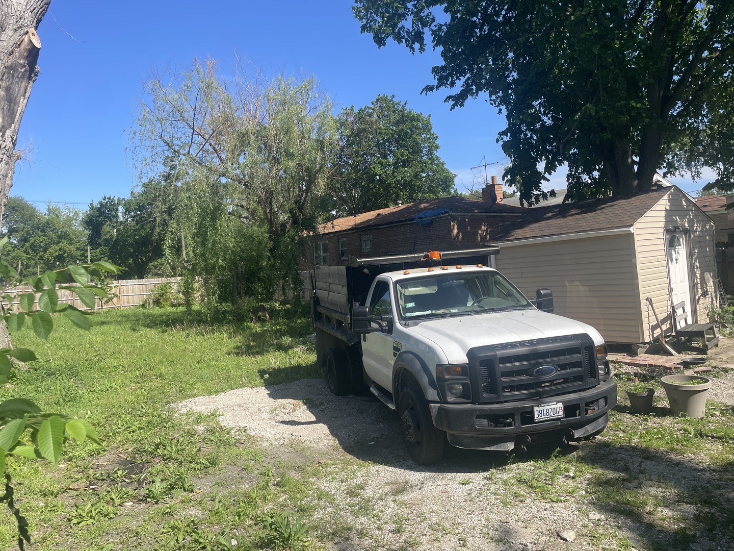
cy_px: 276
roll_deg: +4.0
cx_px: 367
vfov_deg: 53.1
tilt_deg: -0.5
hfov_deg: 67.3
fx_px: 551
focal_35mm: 26
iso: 32
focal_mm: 4.2
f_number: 1.6
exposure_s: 1/2398
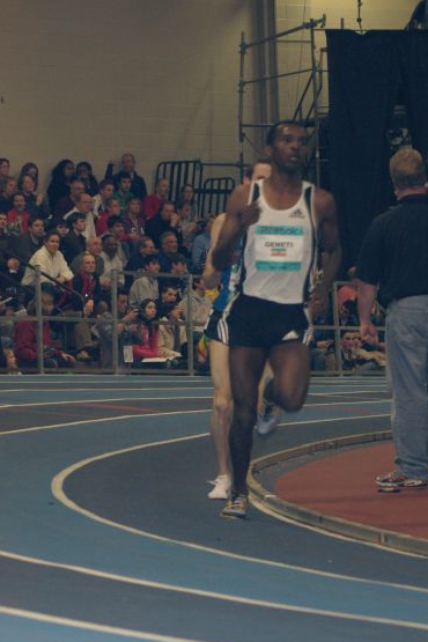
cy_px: 258
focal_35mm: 173
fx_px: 3085
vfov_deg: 11.9
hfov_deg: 7.9
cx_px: 227
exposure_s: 1/125
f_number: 6.3
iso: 800
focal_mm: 80
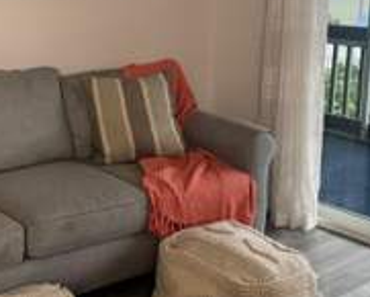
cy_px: 73
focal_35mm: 62
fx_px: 679
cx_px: 119
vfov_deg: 24.3
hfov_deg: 30.2
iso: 400
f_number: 1.78
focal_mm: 6.76
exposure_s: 1/60
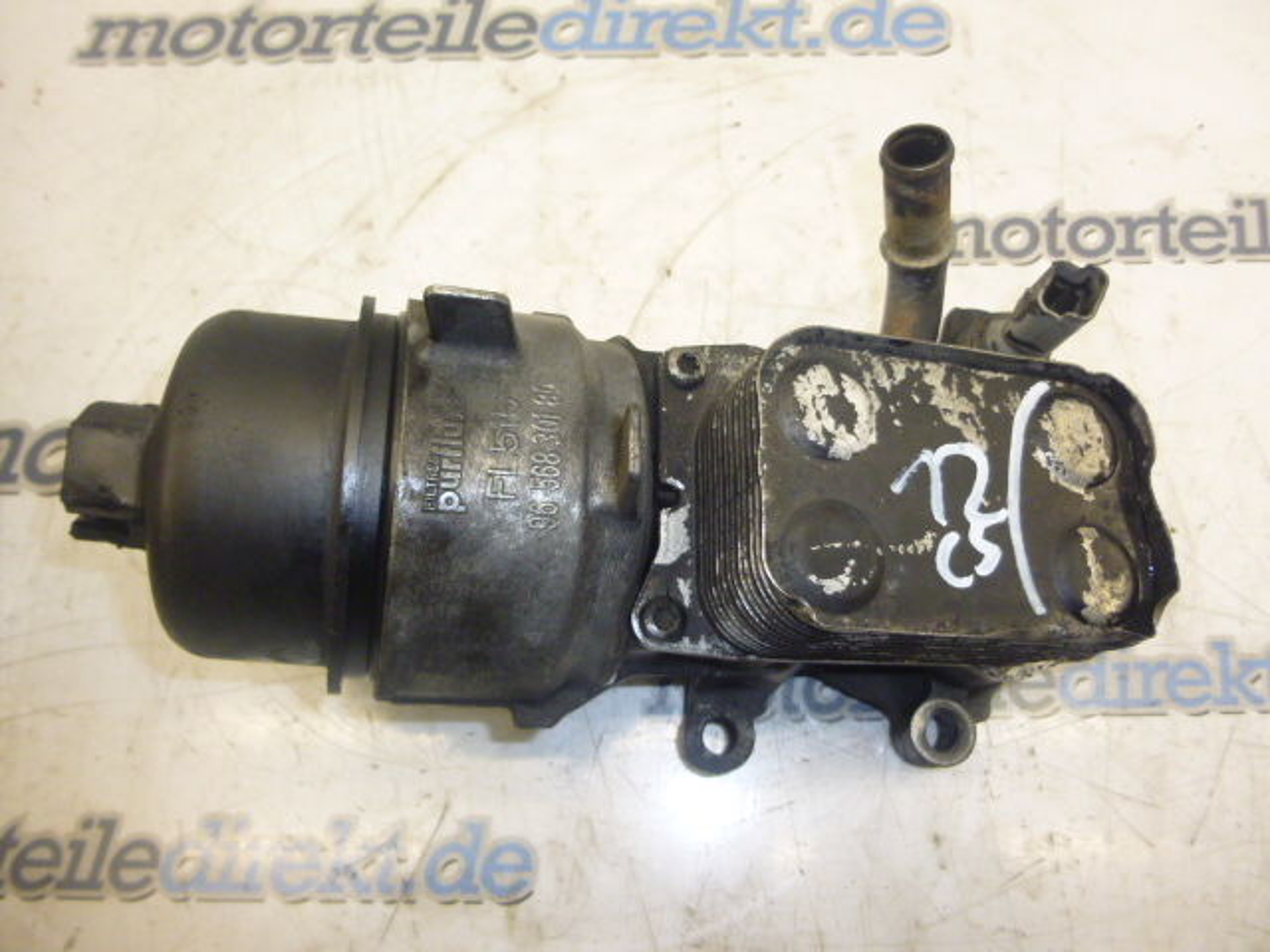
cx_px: 635
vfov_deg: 54.9
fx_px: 917
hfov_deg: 69.4
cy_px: 476
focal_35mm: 25
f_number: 3.1
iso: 250
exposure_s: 1/60
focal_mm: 4.5
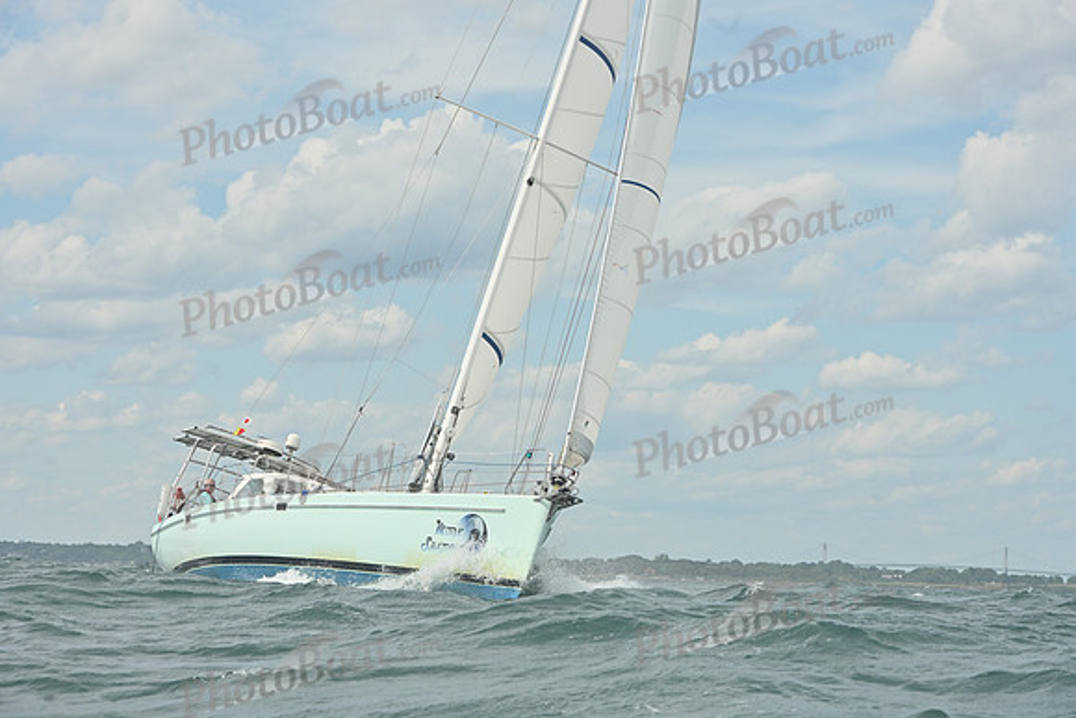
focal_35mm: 122
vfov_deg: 11.2
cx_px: 538
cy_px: 359
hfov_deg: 16.8
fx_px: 3647
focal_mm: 122
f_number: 10
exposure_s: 1/1250
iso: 320
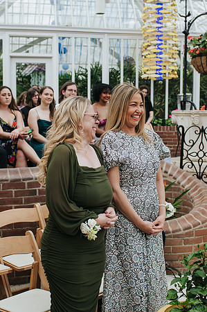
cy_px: 156
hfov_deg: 25.7
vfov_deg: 37.8
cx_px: 96
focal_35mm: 53
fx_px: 454
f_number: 3.5
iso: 280
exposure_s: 1/800
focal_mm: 35
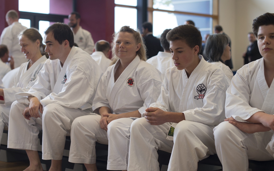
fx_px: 553
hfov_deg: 27.8
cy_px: 102
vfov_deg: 17.6
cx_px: 116
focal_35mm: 74
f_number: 2.8
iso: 100
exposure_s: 1/60
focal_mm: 50
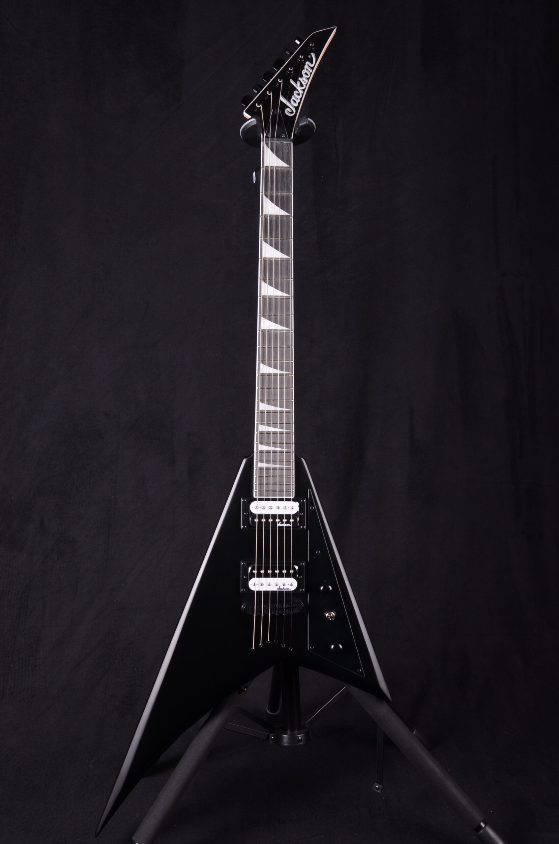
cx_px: 280
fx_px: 1053
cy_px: 422
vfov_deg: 43.7
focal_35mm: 45
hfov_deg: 29.7
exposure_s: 1/200
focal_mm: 30
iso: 200
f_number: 11
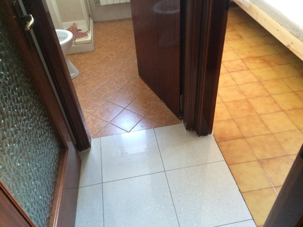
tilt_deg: -43.0
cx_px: 152
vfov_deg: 48.2
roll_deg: +3.3
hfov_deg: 61.7
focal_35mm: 29
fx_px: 254
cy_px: 114
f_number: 2.2
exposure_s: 1/17
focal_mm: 4.15
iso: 320
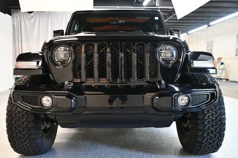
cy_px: 79
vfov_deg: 38.8
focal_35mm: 34
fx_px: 225
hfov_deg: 55.8
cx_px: 119
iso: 3200
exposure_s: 1/80
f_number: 3.8
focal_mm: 23
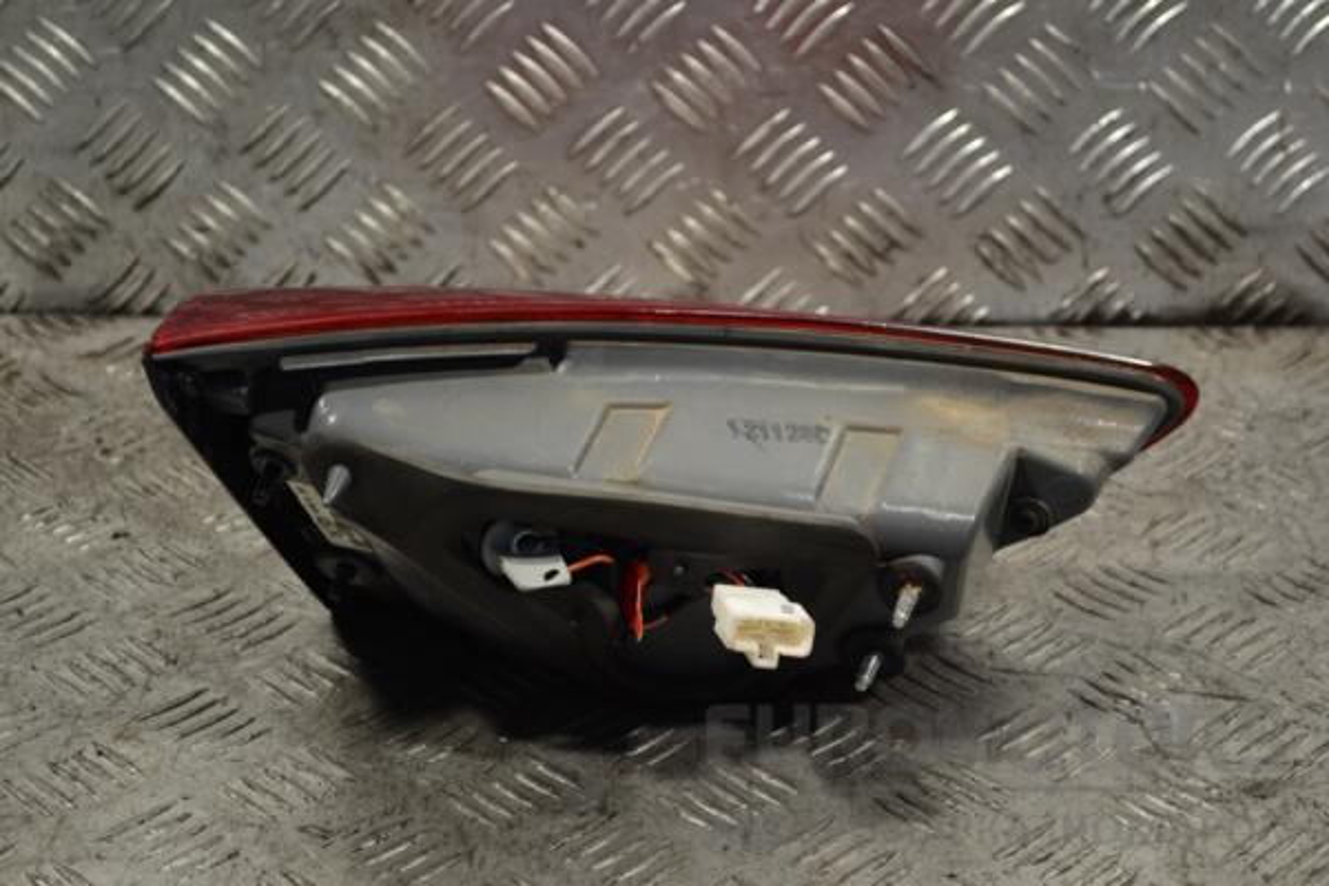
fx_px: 3045
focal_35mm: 82
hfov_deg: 24.6
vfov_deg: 16.6
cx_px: 664
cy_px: 443
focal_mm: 55
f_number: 5.6
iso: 200
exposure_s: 1/30
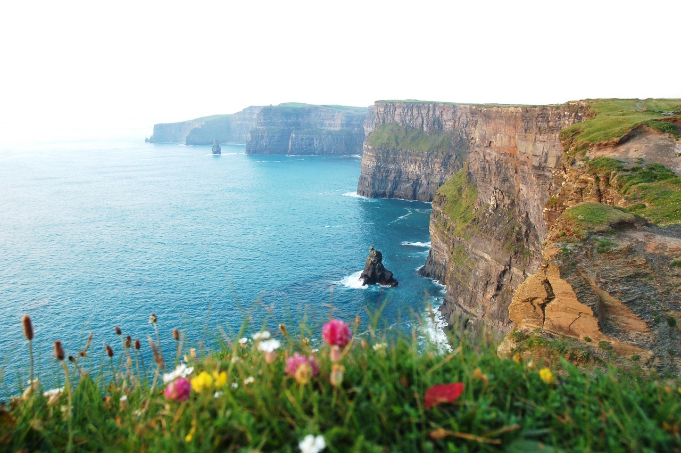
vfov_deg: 47.8
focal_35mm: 27
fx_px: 510
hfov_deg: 67.4
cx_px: 340
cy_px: 226
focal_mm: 18
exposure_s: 1/60
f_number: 5.6
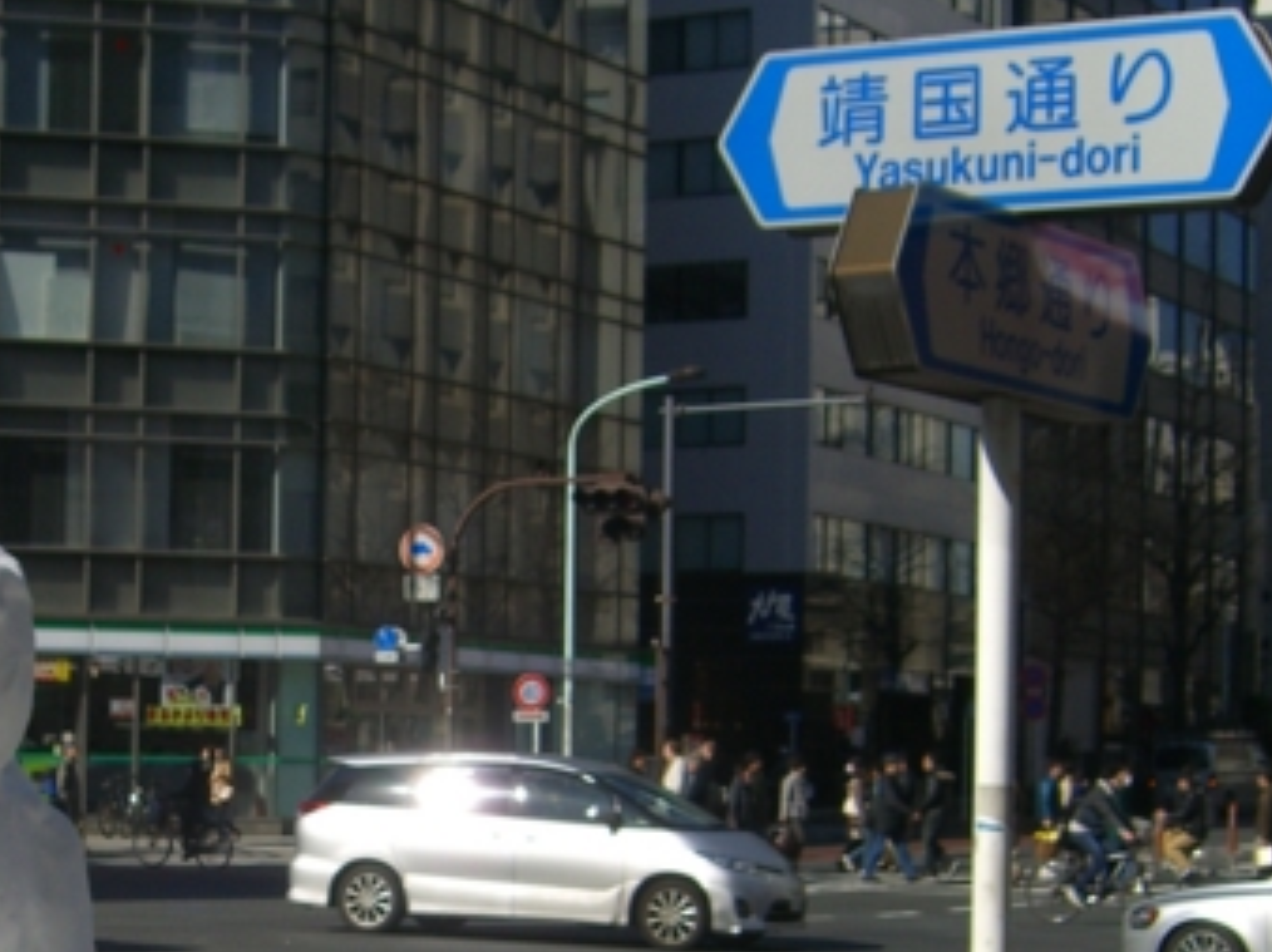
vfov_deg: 16.2
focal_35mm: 90
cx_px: 305
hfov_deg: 21.6
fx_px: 3305
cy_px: 862
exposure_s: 1/250
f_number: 8
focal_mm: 7.9
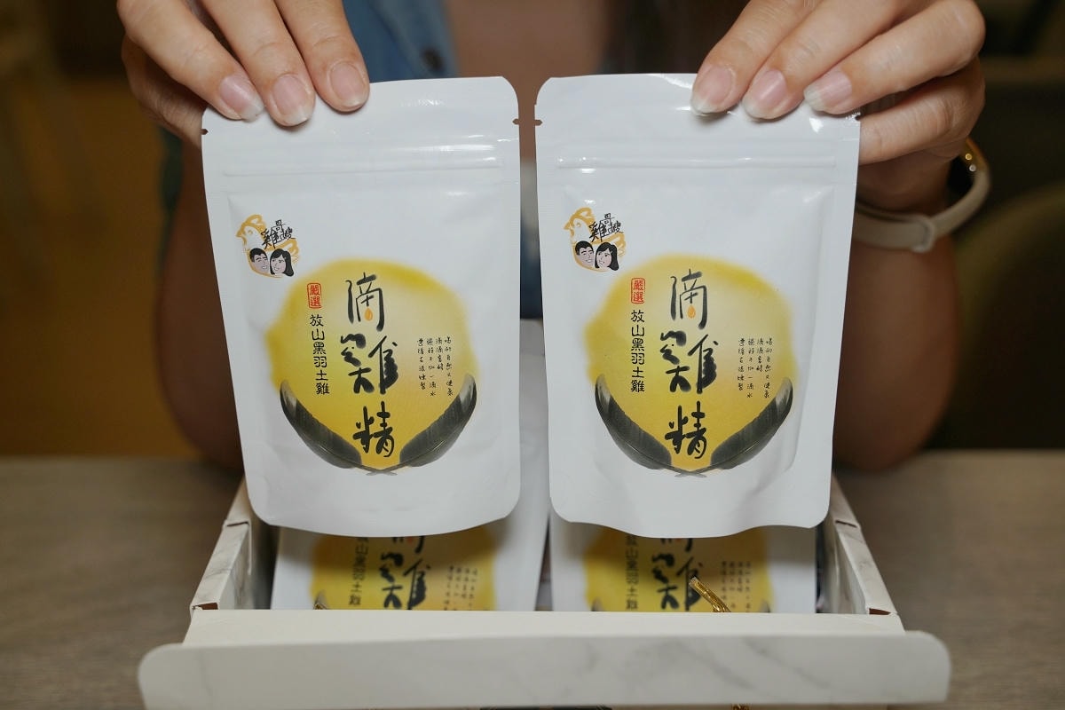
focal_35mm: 45
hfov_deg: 43.6
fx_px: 1331
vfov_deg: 29.9
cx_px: 532
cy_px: 355
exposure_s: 1/160
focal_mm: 45
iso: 200
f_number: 4
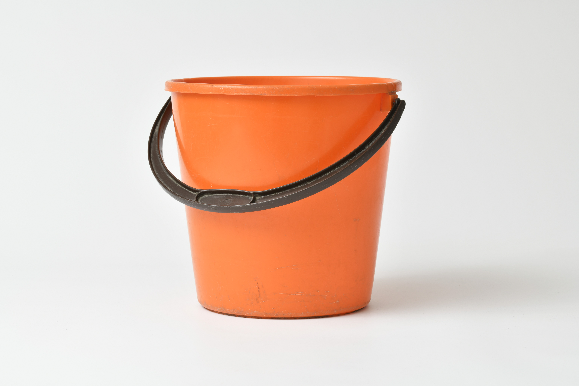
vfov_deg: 13.0
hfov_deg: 19.5
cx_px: 290
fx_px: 1689
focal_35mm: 105
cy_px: 193
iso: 200
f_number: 16
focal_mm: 105
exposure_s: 1/160
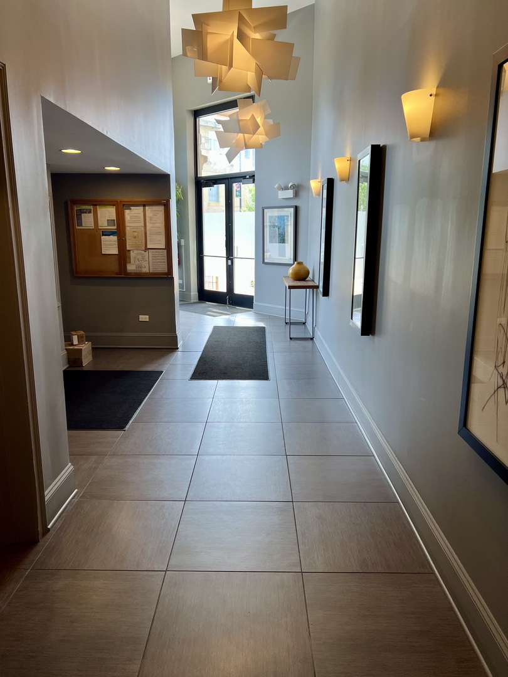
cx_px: 254
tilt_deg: -12.0
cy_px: 338
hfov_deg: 53.1
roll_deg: -0.6
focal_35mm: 26
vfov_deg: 67.3
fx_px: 509
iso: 40
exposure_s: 1/120
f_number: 1.5
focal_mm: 5.7
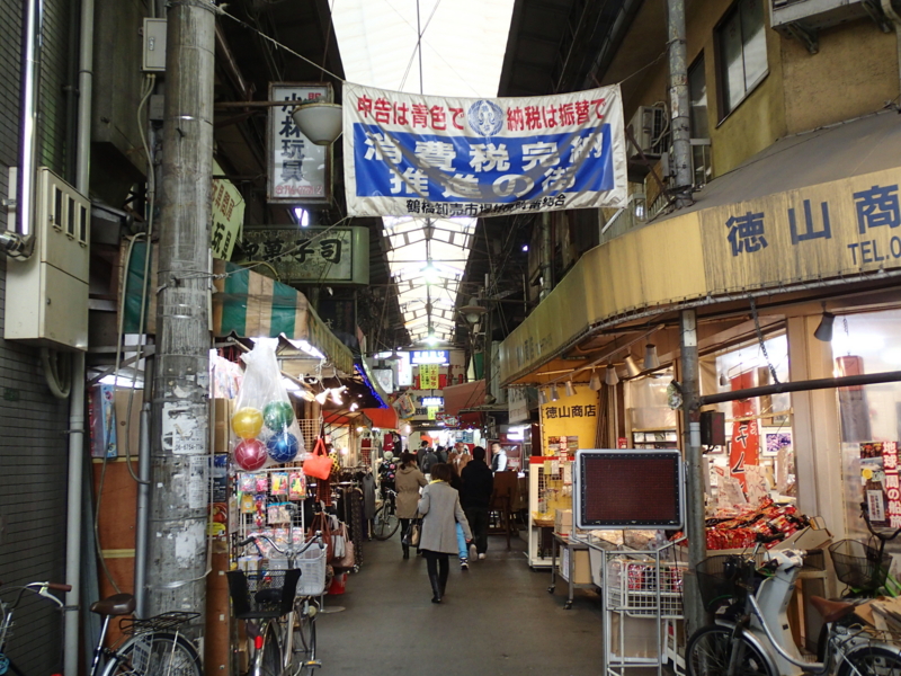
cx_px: 450
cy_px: 338
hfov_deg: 49.0
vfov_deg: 37.7
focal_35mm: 38
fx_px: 989
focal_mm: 6.86
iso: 250
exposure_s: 1/40
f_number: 2.7
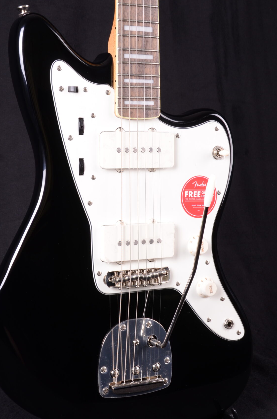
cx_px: 137
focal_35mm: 73
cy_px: 212
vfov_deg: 27.8
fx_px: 846
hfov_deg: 18.6
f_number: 11
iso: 200
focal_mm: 32
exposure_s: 1/200
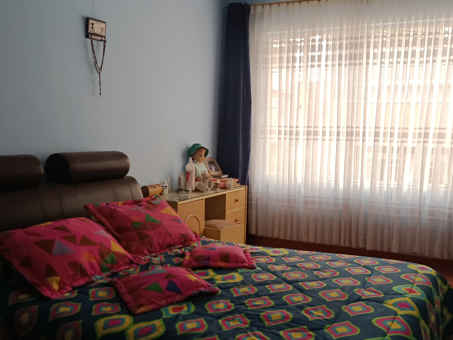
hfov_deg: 48.9
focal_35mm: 38
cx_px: 243
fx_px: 497
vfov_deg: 37.6
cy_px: 195
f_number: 1.7
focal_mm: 5.24
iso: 413
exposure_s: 1/120
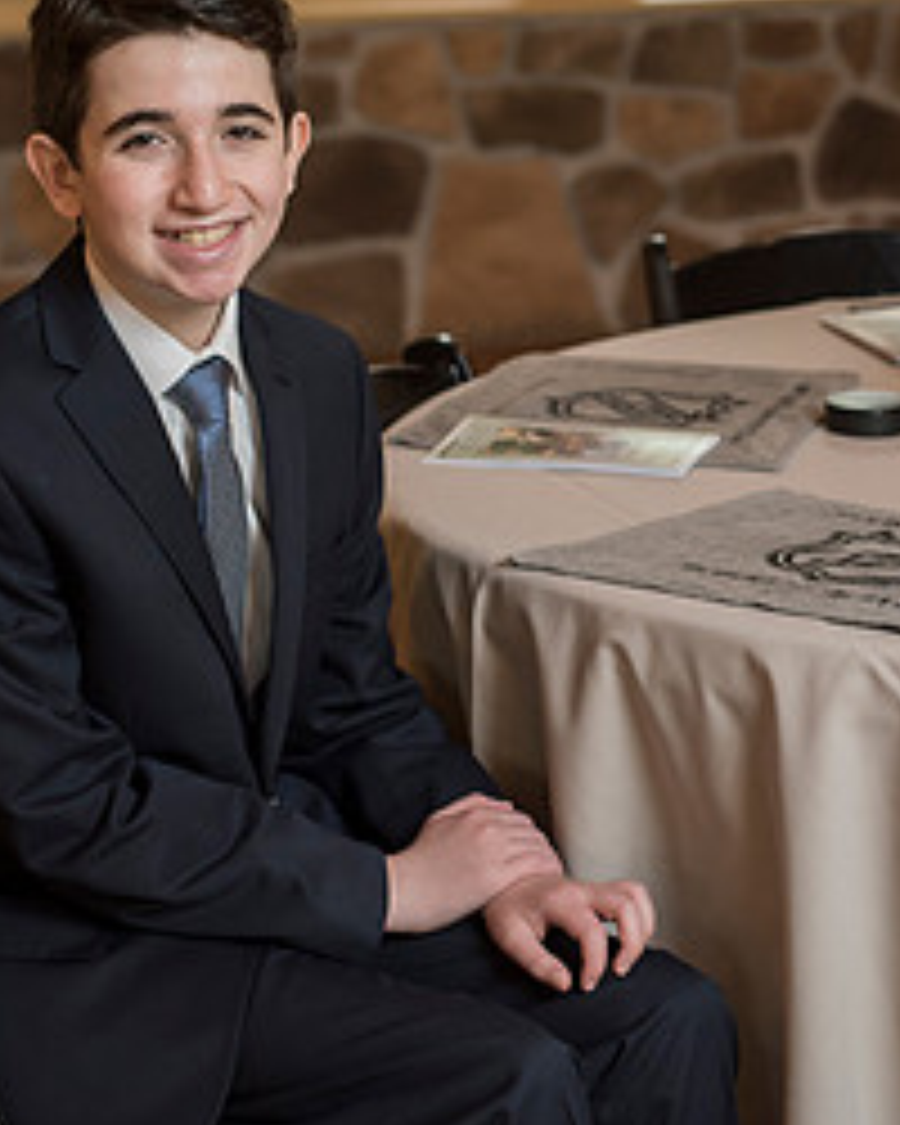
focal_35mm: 109
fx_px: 3629
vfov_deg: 17.6
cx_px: 819
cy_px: 362
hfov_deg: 14.0
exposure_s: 1/80
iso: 1000
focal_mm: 50
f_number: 3.5
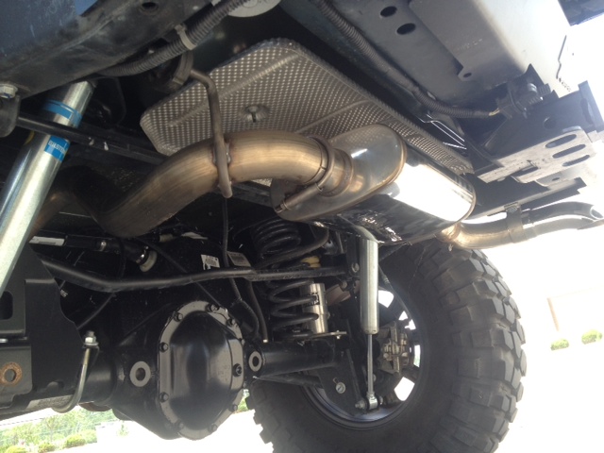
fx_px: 611
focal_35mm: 35
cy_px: 226
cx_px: 302
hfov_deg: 52.6
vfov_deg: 40.7
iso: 64
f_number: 2.4
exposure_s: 1/164
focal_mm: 4.28
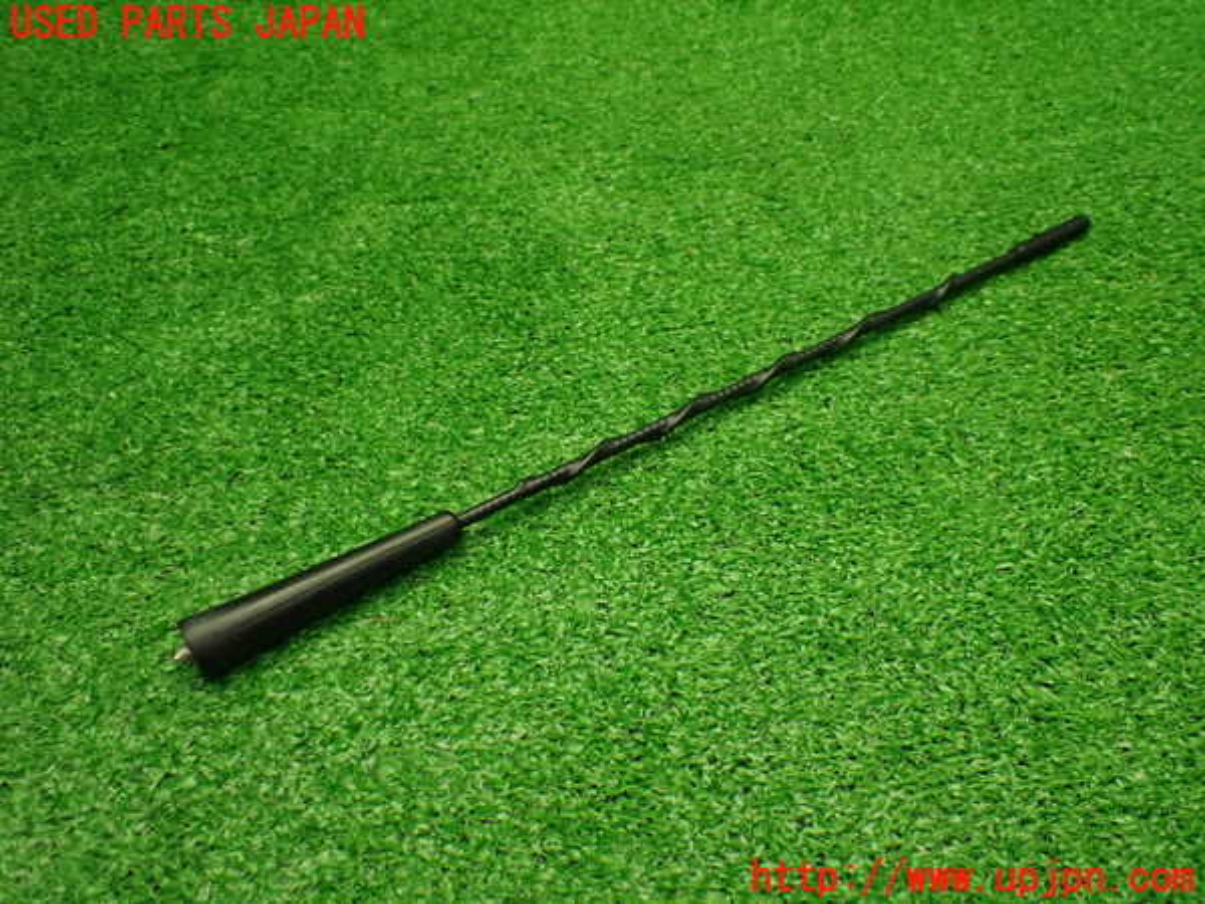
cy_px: 452
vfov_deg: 44.2
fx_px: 1114
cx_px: 602
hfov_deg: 56.8
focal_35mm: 32
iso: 500
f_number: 2.4
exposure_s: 1/125
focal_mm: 5.79
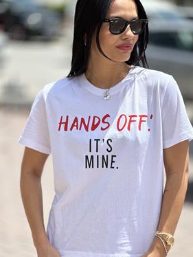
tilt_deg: -7.9
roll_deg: -0.4
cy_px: 135
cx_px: 105
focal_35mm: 85
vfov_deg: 23.0
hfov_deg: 17.4
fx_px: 631
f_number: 2.8
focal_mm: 9
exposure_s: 1/1085
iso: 32
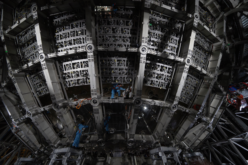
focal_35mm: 12
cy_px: 82
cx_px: 124
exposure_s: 1/200
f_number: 4
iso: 5000
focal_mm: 12
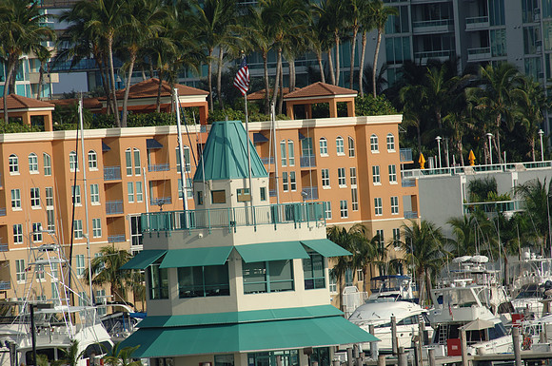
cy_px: 183
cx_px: 276
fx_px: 9187
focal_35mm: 600
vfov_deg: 2.3
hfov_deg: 3.4
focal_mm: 400
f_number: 9
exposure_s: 1/320
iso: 100
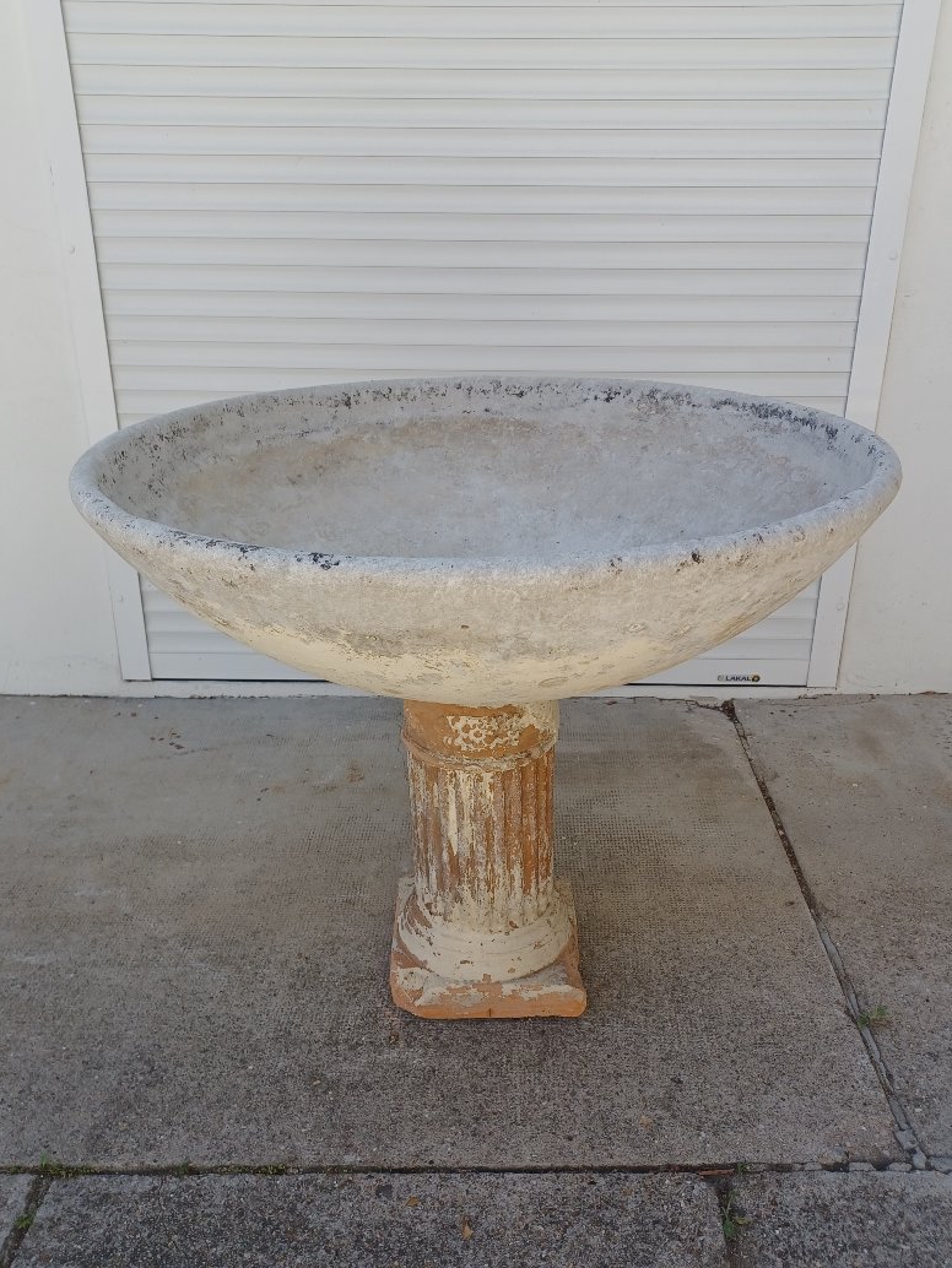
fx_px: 1063
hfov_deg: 48.2
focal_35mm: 29
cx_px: 485
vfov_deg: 61.6
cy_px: 670
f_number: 1.8
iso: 32
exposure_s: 1/157
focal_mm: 4.6
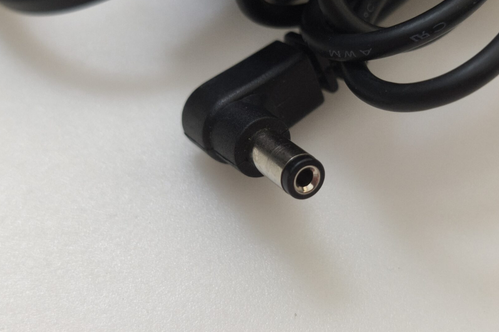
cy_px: 120
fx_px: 804
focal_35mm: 58
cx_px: 284
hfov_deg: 34.4
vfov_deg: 23.3
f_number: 1.6
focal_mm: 6.57
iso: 500
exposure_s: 1/50
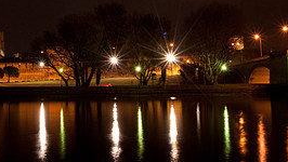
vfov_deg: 14.6
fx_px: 627
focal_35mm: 82
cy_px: 16
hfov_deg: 25.3
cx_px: 48
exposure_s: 30
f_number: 22
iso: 200
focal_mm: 24
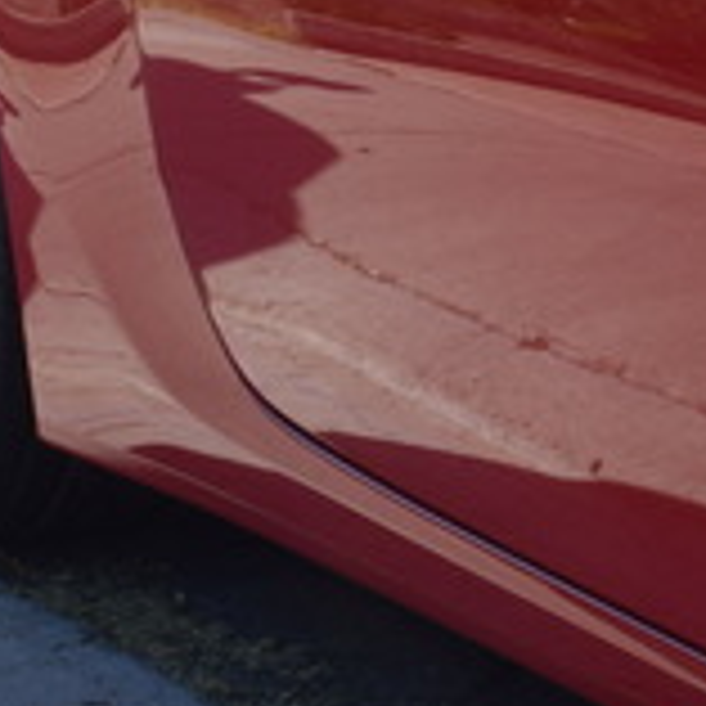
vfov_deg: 10.5
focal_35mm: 166
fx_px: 3830
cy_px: 510
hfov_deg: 9.2
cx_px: 1844
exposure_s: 1/320
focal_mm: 20
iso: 200
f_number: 9
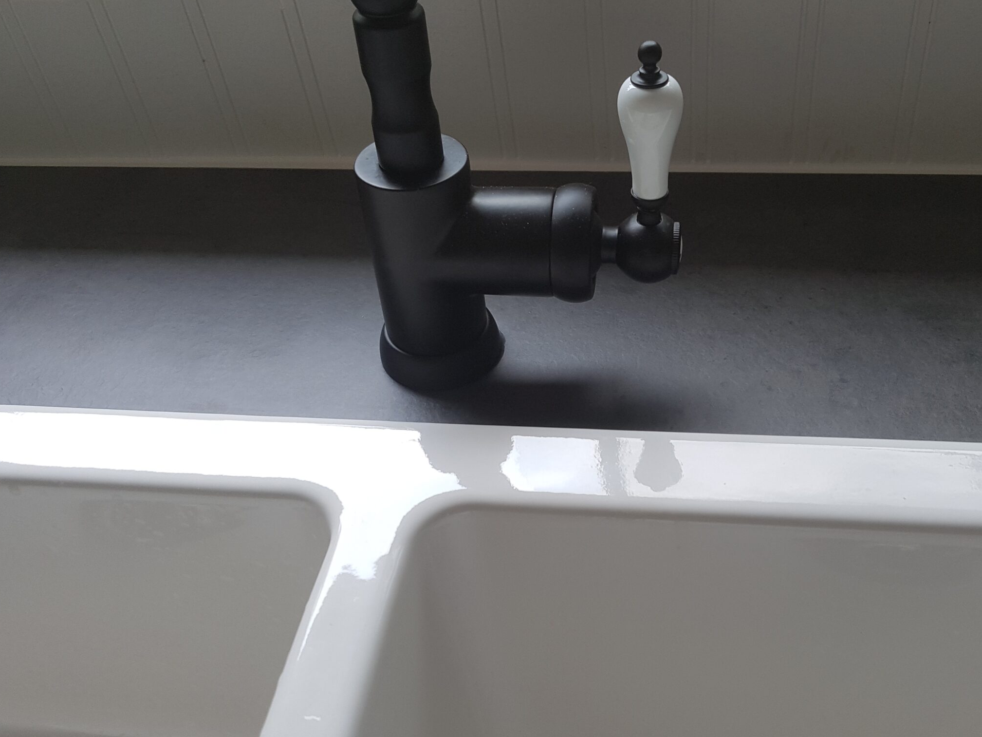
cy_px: 364
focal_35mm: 33
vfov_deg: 42.9
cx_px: 593
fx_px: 936
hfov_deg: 54.9
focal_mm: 4.2
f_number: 1.7
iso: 50
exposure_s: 1/331
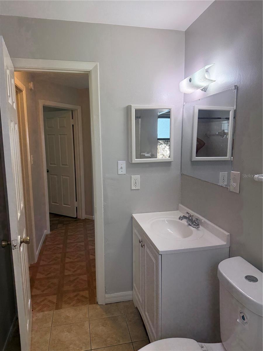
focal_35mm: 24
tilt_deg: -8.7
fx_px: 243
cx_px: 132
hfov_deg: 56.8
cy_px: 176
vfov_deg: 71.6
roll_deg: +0.6
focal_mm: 6.76
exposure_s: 1/208
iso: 200
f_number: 1.78
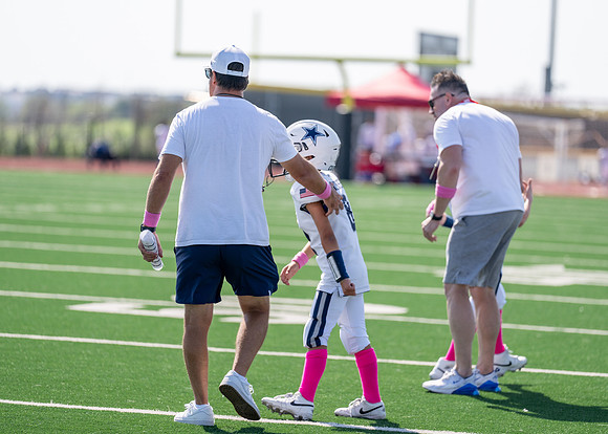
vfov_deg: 7.1
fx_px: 3509
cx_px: 304
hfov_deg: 9.9
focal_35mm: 203
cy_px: 217
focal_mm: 194
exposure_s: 1/2000
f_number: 2.8
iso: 100
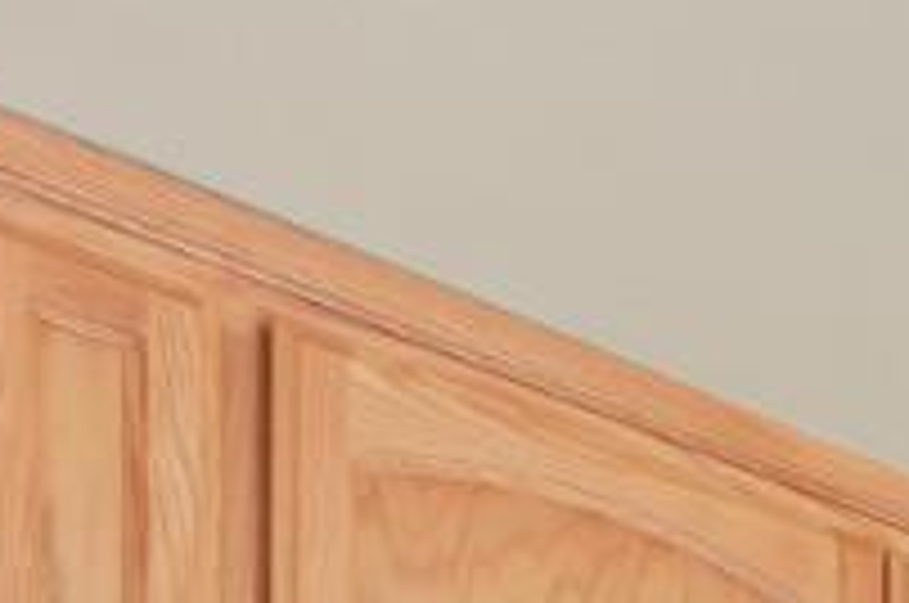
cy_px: 2205
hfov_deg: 13.7
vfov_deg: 8.2
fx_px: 3000
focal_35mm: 119
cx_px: 2012
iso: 100
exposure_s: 1/4
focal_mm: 16
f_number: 8
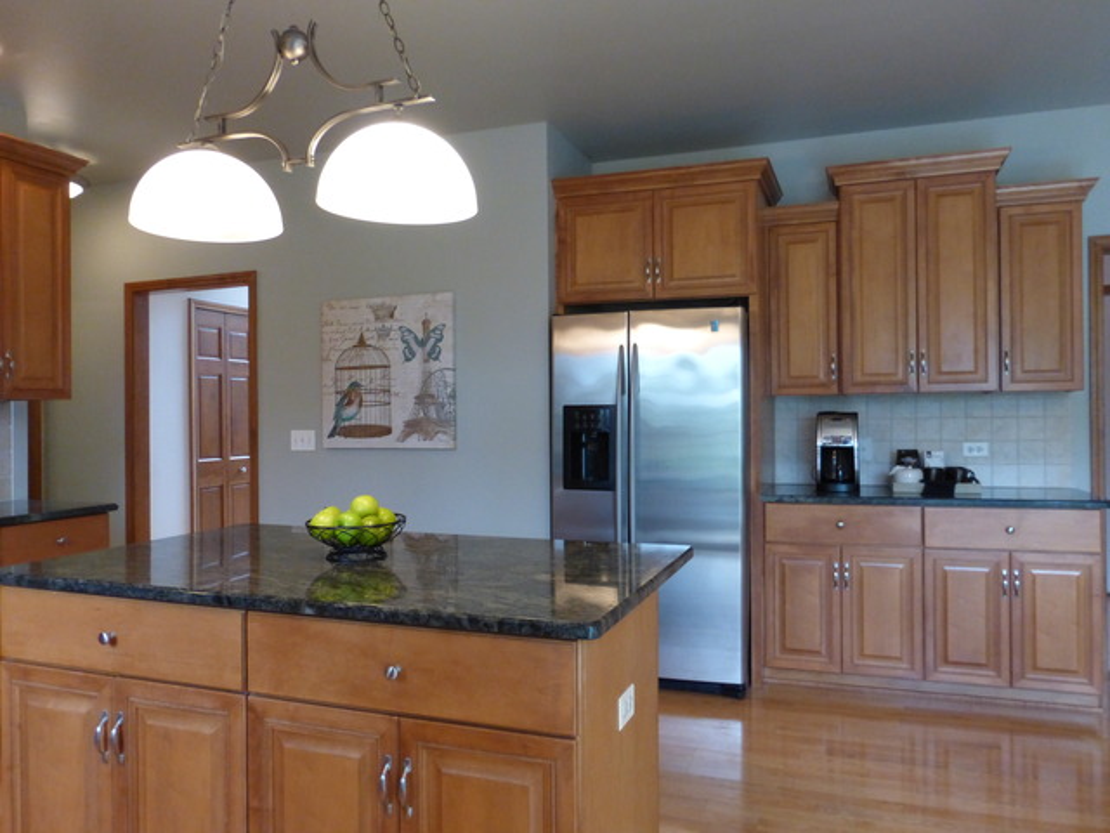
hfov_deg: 67.3
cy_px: 416
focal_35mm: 26
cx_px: 555
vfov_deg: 53.1
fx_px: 834
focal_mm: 4.4
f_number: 3.3
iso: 400
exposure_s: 1/30
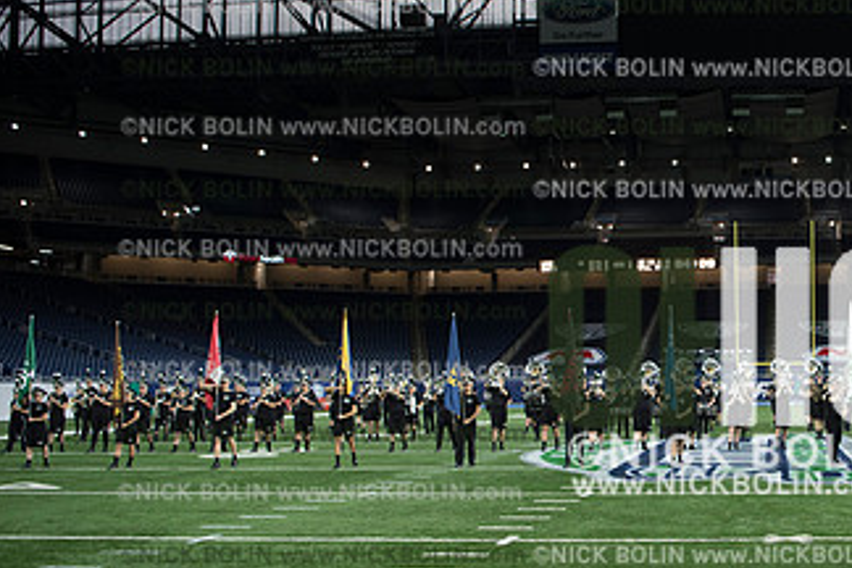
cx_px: 734
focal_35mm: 43
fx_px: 1018
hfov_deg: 42.4
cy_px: 372
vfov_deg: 31.0
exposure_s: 1/500
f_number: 3.2
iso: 800
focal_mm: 24
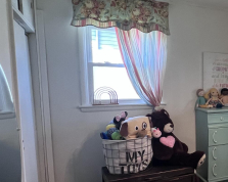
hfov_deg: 39.5
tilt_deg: -5.9
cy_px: 105
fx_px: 256
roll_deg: -0.7
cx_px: 249
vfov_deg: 39.0
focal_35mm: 38
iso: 200
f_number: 1.8
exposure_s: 1/120
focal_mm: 1.57
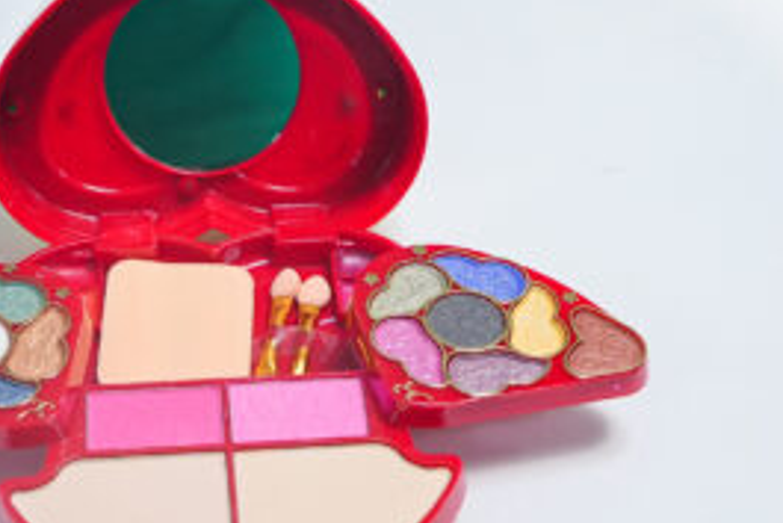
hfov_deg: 27.5
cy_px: 318
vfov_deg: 18.7
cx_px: 245
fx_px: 1589
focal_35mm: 73
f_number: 5
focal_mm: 30
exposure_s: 1/160
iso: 800
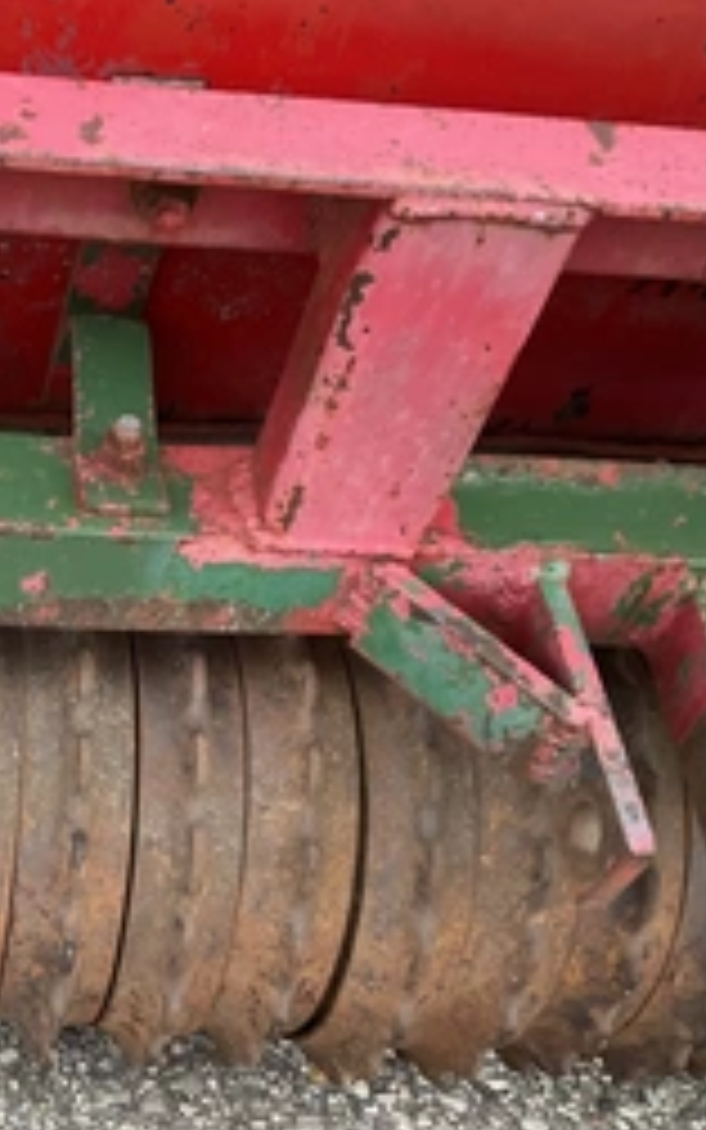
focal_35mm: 49
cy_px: 626
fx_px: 1508
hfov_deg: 24.7
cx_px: -58
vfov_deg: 41.0
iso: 64
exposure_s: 1/81
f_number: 1.8
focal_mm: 3
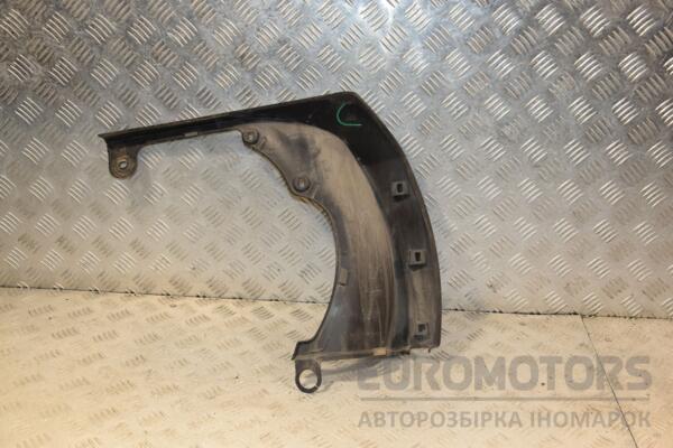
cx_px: 336
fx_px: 785
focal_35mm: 42
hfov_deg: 46.4
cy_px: 224
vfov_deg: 31.9
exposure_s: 1/200
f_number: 5
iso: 800
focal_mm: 28
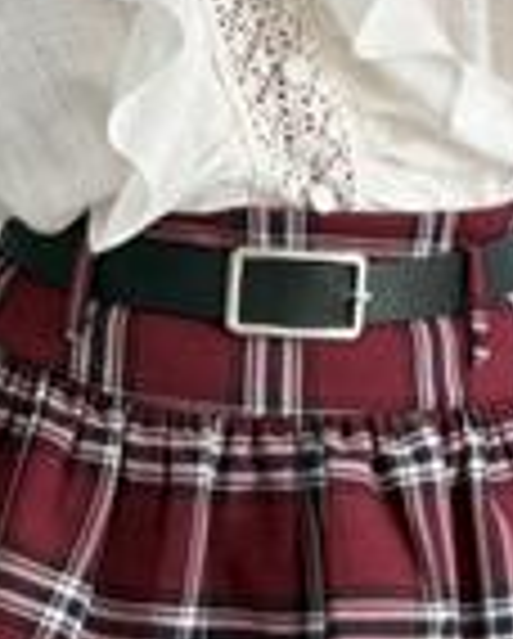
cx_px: 223
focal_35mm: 135
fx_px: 2557
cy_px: 704
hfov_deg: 11.5
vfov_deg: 13.9
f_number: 1.78
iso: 125
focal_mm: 6.76
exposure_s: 1/136
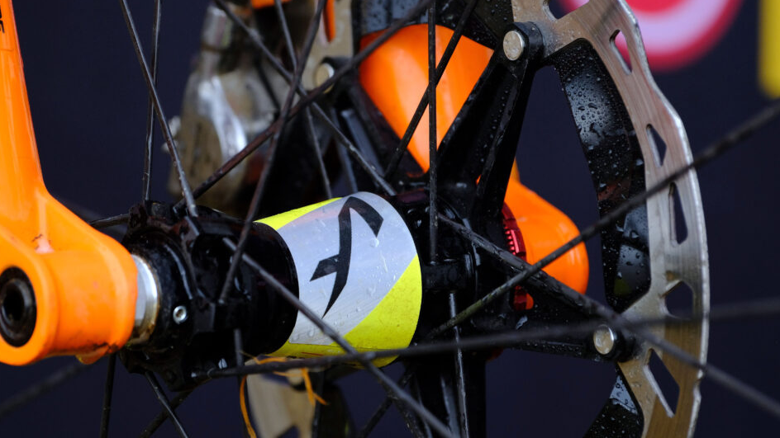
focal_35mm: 225
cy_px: 245
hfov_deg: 9.6
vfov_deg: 5.4
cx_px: 371
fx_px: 4654
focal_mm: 132
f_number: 5
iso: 640
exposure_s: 1/250
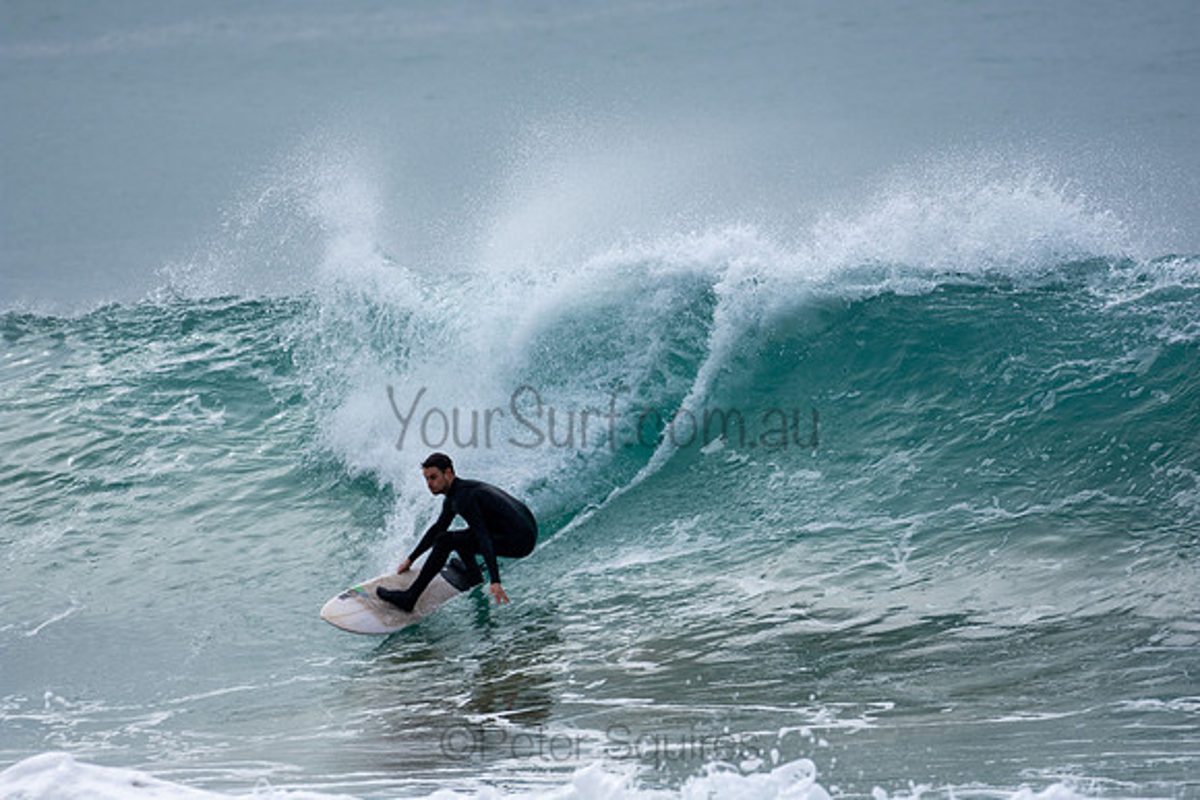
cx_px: 600
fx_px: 25005
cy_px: 400
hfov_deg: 2.7
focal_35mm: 750
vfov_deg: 1.8
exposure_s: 1/800
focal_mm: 500
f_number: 5.6
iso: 140
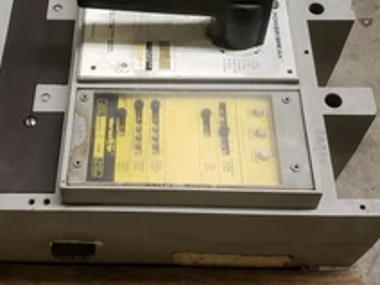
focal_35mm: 49
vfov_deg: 29.5
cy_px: 99
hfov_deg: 38.5
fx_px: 538
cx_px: 127
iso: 200
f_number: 1.5
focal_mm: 4.3
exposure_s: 1/60
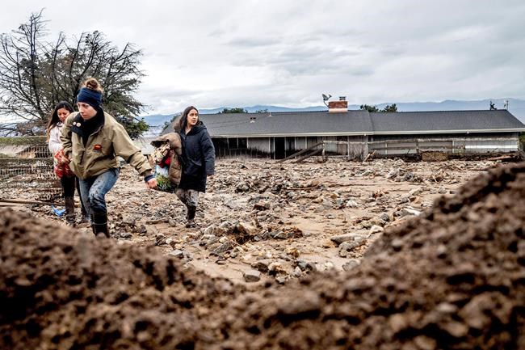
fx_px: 467
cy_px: 175
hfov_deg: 58.7
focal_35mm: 32
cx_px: 262
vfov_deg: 41.1
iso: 1600
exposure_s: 1/750
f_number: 4.8
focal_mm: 32
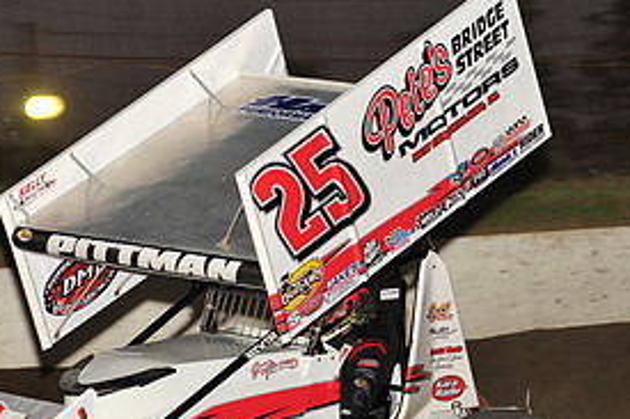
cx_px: 282
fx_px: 4617
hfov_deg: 7.8
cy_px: 291
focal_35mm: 264
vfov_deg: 5.2
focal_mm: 125
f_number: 7.1
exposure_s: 1/320
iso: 1000
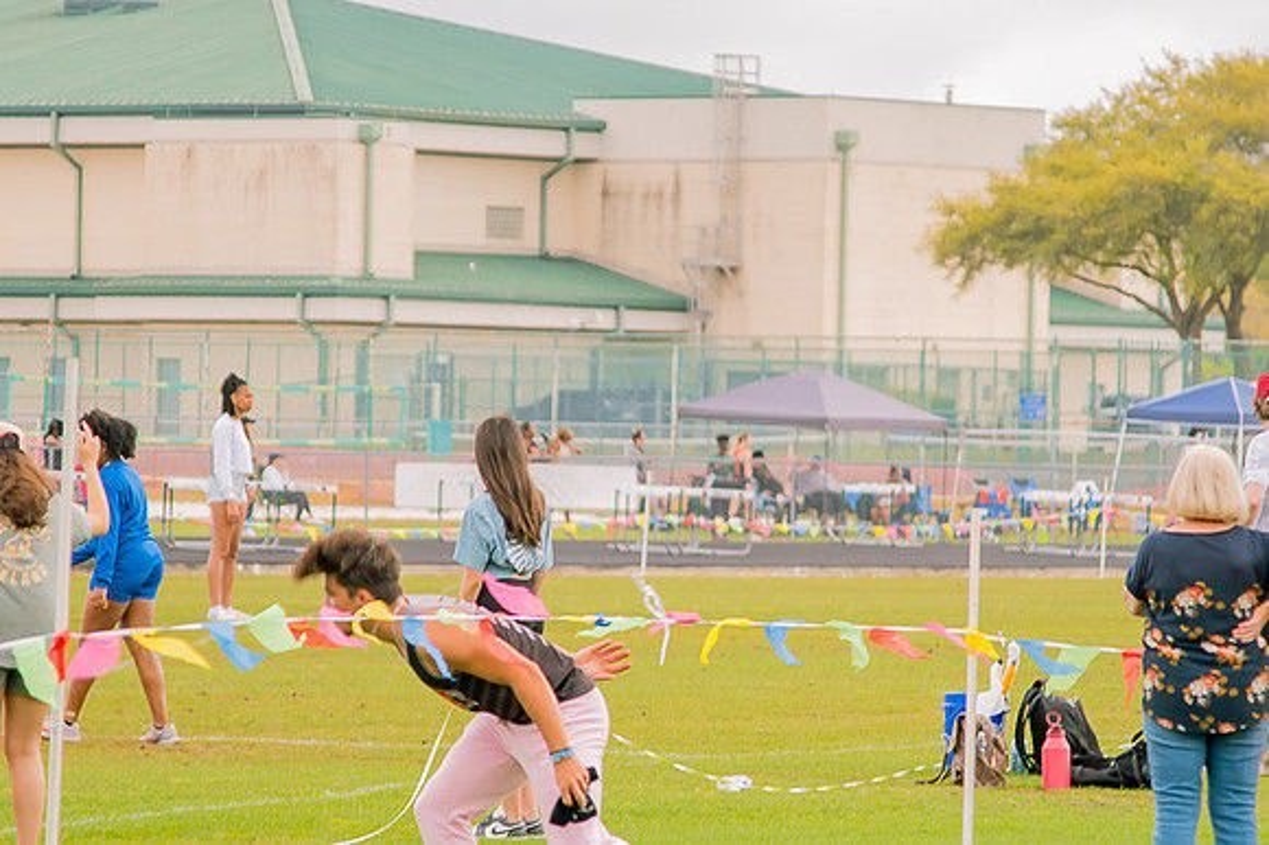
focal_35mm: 255
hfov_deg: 8.1
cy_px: 447
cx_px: 719
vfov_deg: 5.4
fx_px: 8973
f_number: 4
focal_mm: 120
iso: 200
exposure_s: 1/200
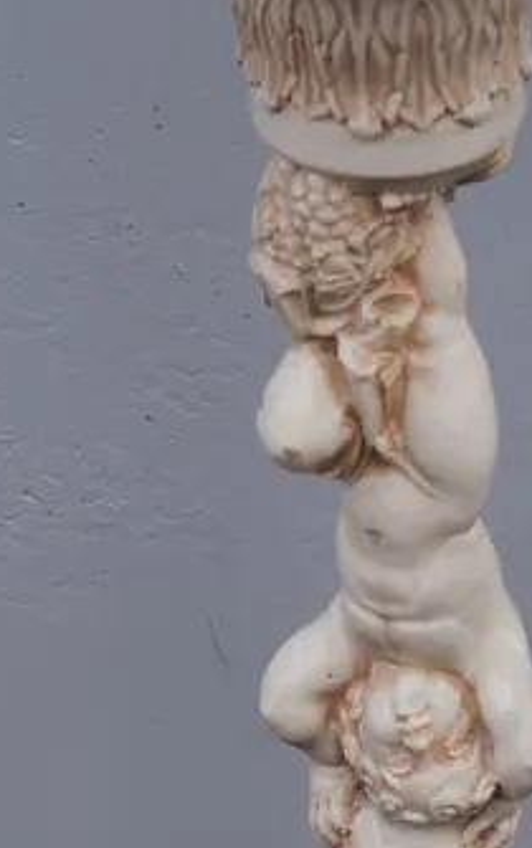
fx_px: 3148
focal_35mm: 136
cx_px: 494
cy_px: 668
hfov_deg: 9.6
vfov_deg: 15.3
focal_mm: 21
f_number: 5
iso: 200
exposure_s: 1/125
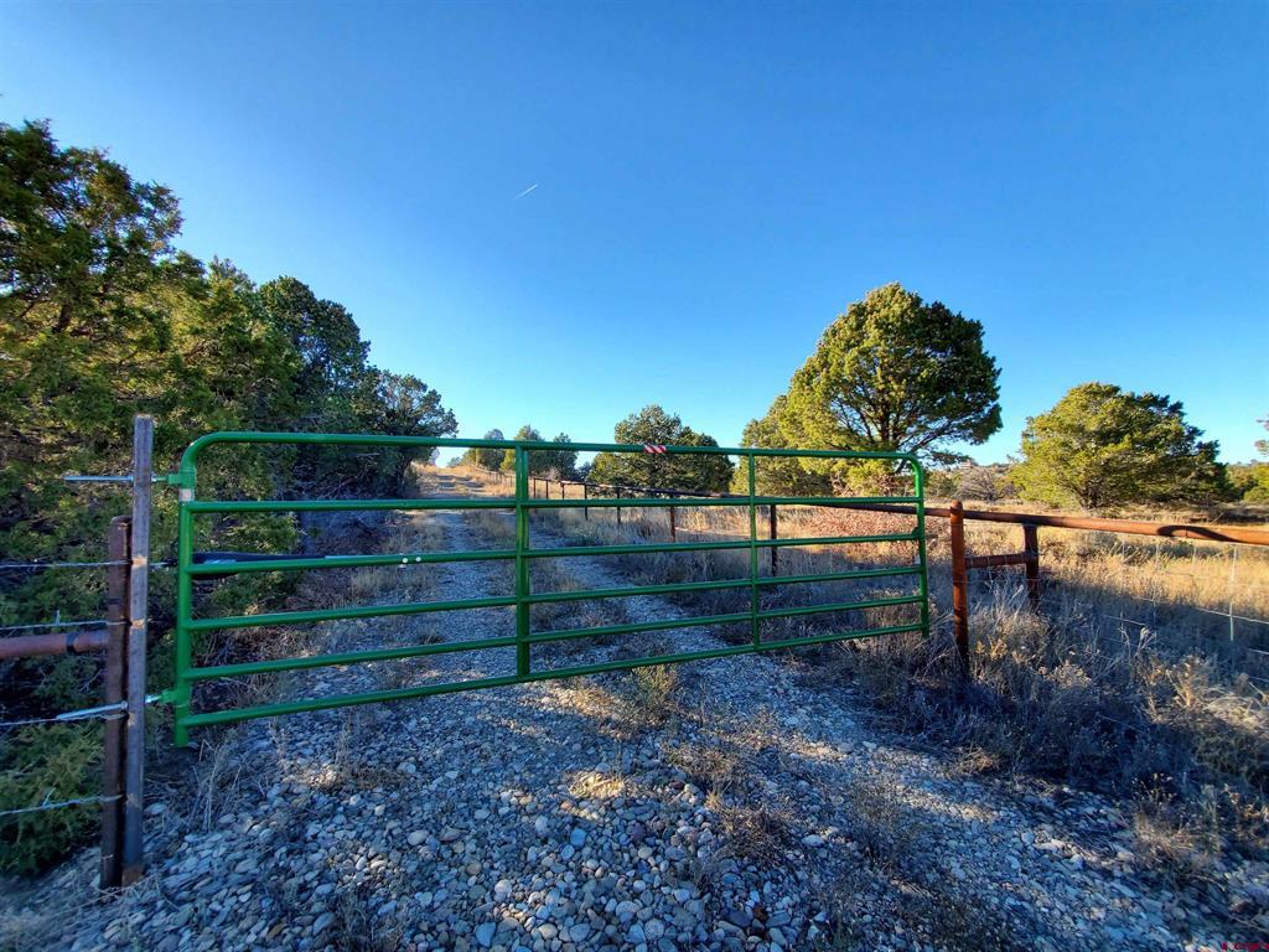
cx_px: 634
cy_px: 476
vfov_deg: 89.9
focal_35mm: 13
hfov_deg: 106.2
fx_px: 477
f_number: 2.2
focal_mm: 1.8
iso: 50
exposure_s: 1/392
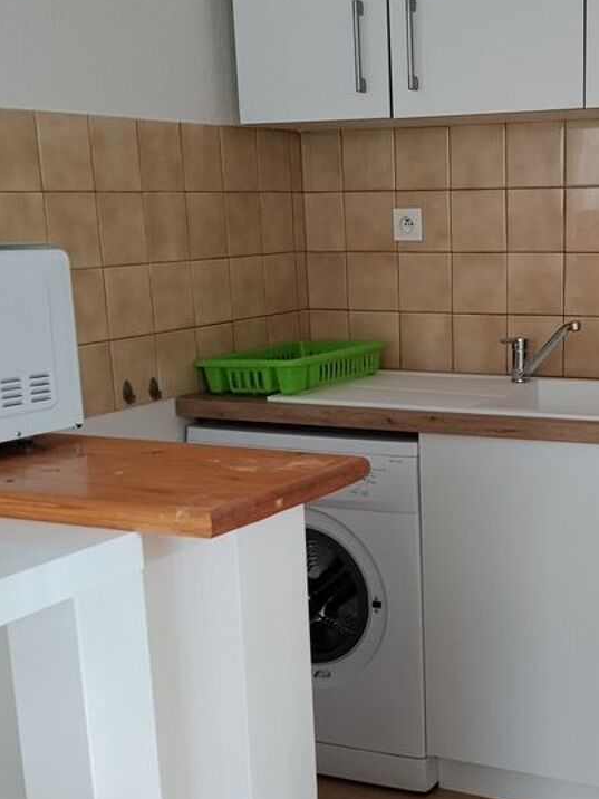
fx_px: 1246
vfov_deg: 35.3
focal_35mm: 54
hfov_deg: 26.6
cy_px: 514
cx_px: 466
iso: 100
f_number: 1.8
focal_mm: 4.22
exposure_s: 1/100
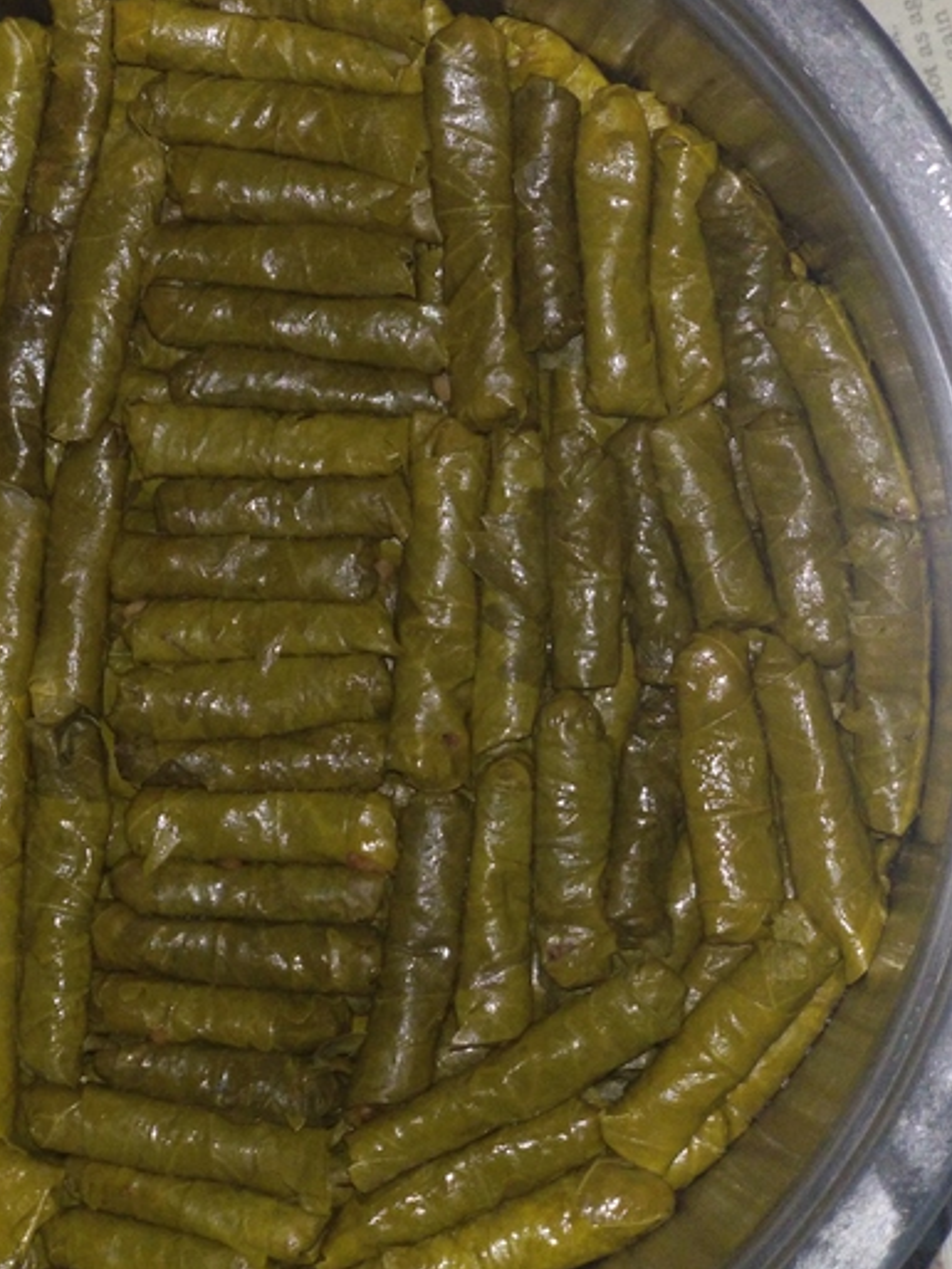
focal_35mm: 70
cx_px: 279
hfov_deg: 20.9
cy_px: 633
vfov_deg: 27.8
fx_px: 2566
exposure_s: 1/60
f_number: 2.6
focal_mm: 5.99
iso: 800
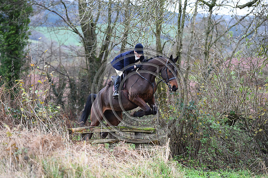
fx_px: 1004
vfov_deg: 10.1
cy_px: 89
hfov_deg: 15.2
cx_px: 134
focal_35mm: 135
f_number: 3.5
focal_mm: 135
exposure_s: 1/1000
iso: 1400
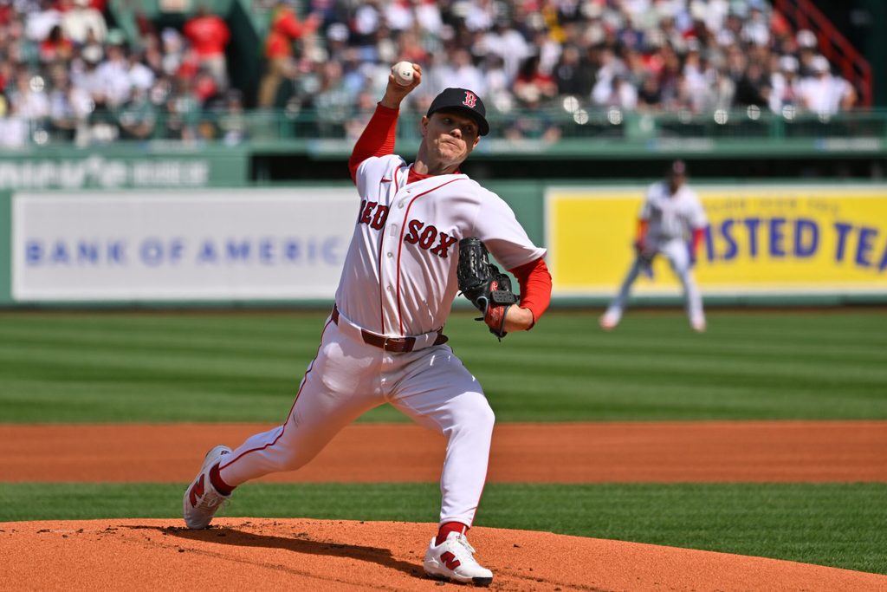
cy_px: 296
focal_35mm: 350
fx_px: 8624
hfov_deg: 5.9
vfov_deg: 3.9
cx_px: 444
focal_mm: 350
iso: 140
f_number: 5.6
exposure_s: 1/1600
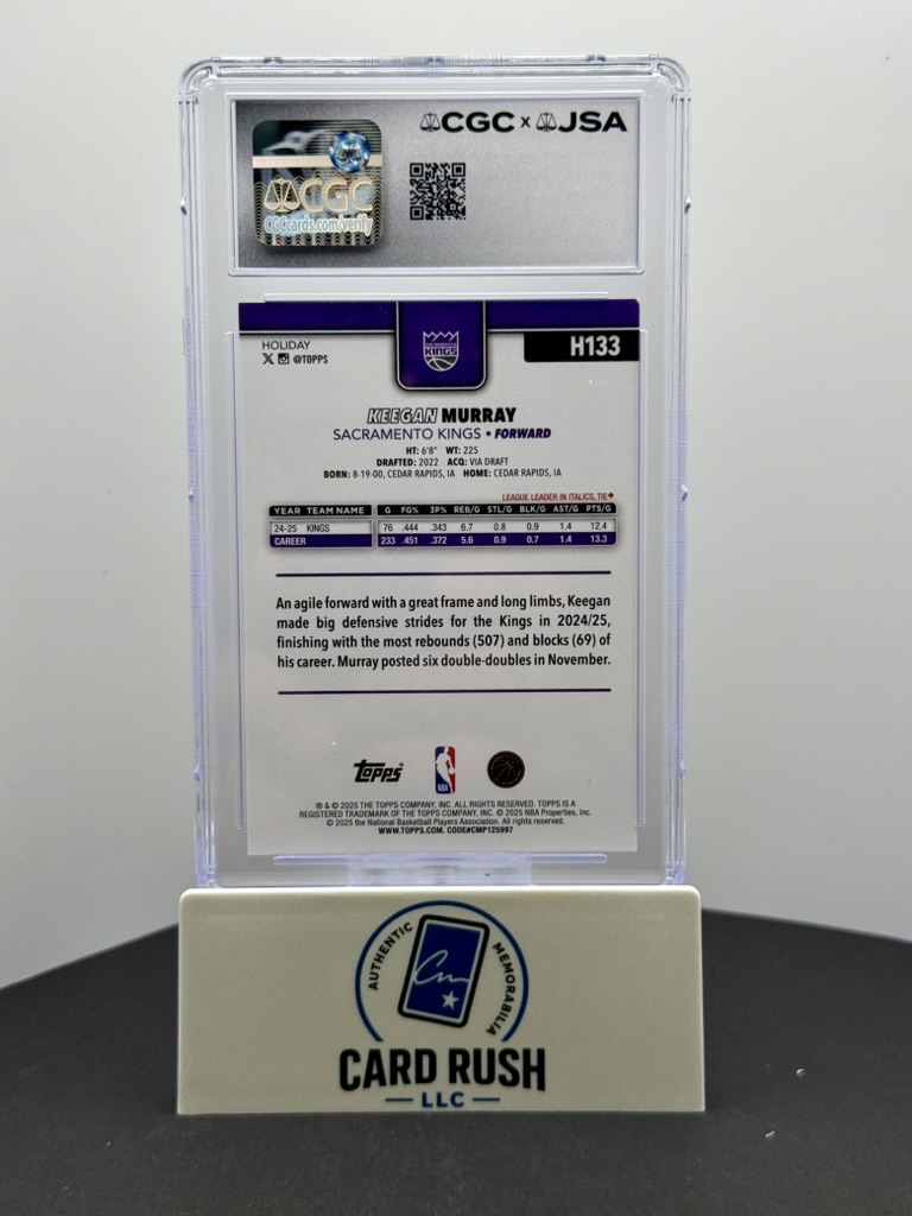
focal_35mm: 48
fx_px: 1686
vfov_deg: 39.7
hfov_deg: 30.3
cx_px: 456
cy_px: 608
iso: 64
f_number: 1.78
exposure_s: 1/366
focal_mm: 6.76
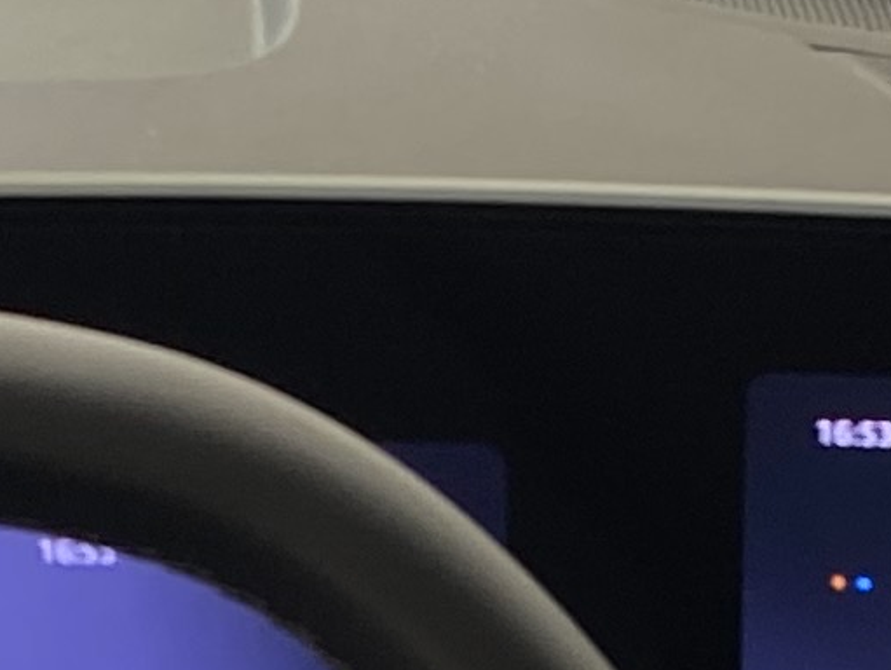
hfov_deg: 9.6
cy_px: 2235
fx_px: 5280
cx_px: 888
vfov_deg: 6.4
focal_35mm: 205
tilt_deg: -39.1
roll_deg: -4.8
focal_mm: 4.25
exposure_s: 1/120
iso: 80
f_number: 1.8
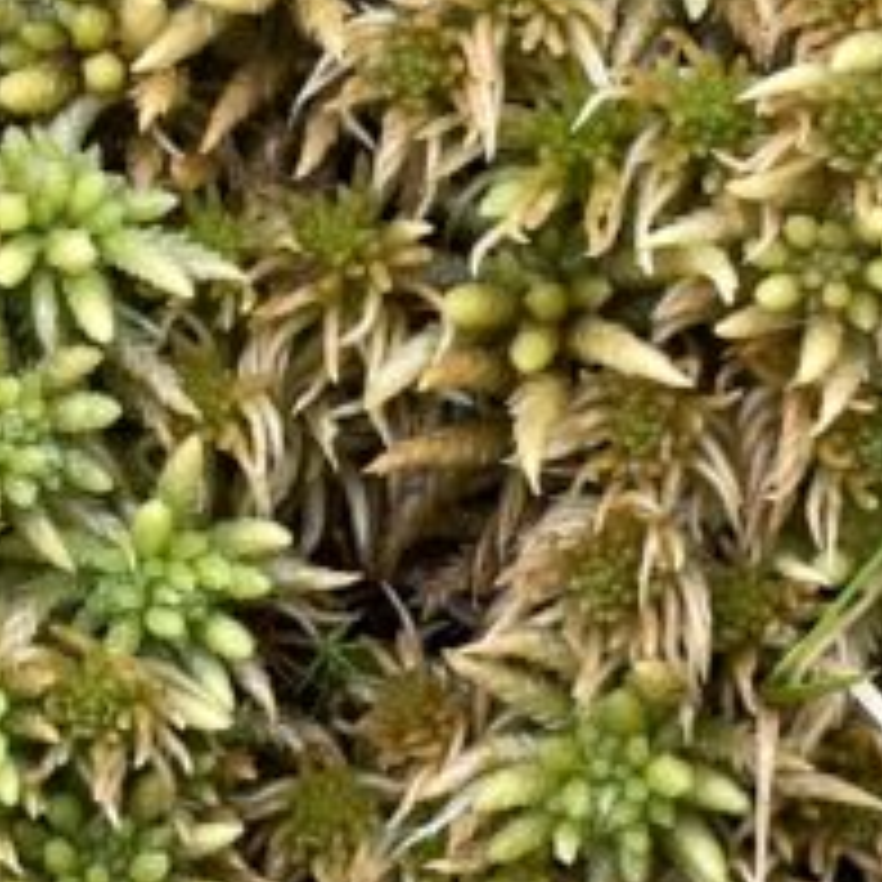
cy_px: 513
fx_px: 3459
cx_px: 207
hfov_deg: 14.5
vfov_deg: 14.5
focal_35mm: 120
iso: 80
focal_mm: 4.2
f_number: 1.6
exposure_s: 1/121
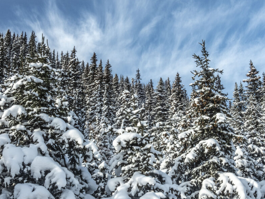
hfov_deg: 29.8
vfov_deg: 22.6
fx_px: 498
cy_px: 103
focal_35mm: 65
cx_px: 152
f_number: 8
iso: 100
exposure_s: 1/60
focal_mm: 8.9
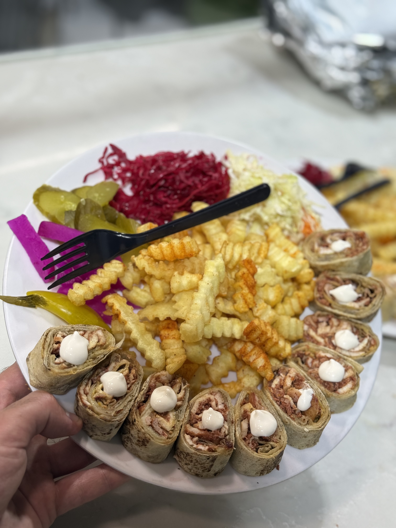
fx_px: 732
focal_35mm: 48
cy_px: 264
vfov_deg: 39.7
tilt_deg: -38.9
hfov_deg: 30.3
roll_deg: -18.2
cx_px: 198
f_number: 1.78
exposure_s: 1/371
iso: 80
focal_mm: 6.76
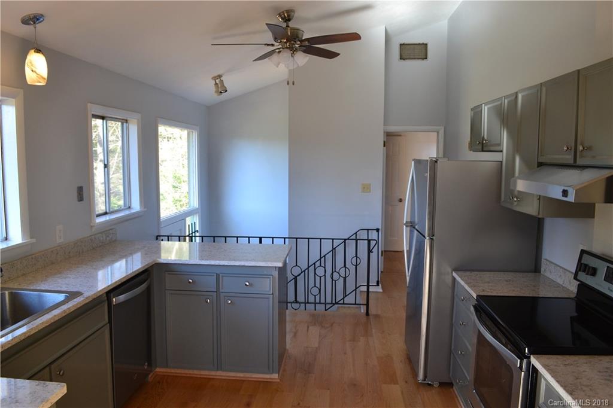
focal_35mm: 27
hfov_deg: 67.4
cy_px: 204
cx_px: 306
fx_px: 460
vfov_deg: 47.9
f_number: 7.1
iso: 400
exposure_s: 1/30
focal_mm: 18
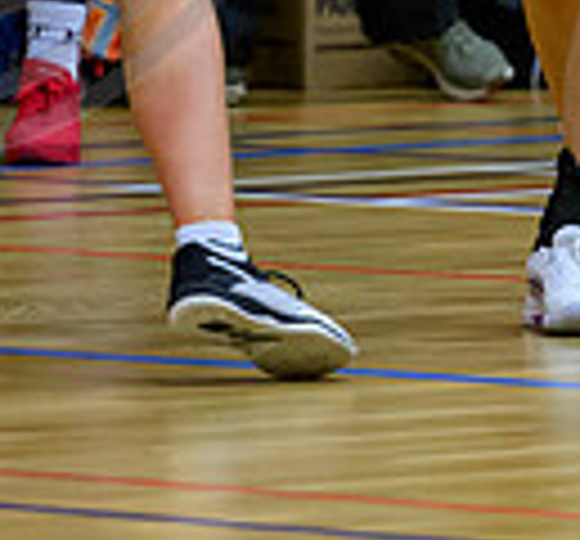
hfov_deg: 1.8
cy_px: -195
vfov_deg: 1.7
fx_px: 18508
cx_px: 431
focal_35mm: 1011
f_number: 3.2
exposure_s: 1/800
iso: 4000
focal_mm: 200
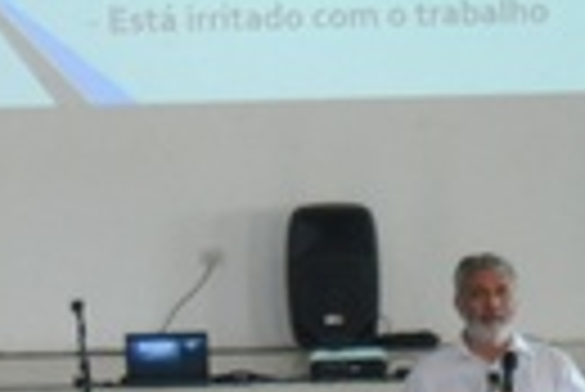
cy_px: 1176
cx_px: 648
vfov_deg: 3.7
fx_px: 5929
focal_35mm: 364
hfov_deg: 5.6
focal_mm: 35
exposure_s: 1/60
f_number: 4.5
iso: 640
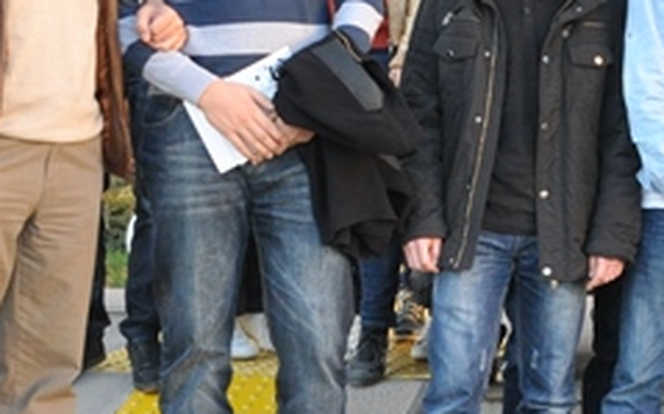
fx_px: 2604
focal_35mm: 144
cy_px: -11
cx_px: 917
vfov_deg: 9.0
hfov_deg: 13.9
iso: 800
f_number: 5.6
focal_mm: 22
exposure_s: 1/125
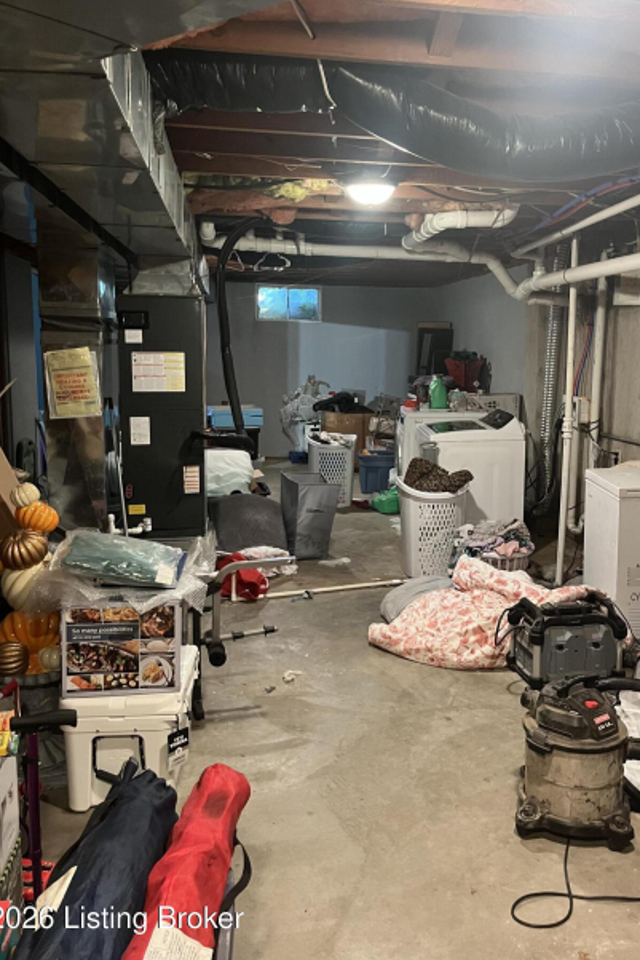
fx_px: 799
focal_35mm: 30
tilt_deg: -5.7
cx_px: 362
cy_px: 434
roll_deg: +0.6
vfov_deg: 61.8
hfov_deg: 43.5
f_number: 1.6
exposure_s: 1/40
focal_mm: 5.1
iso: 500
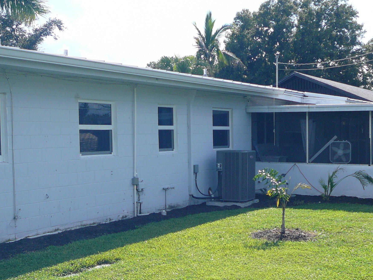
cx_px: 215
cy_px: 172
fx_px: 550
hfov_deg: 37.4
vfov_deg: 28.5
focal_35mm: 51
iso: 80
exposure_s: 1/800
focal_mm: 5.2
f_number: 2.8
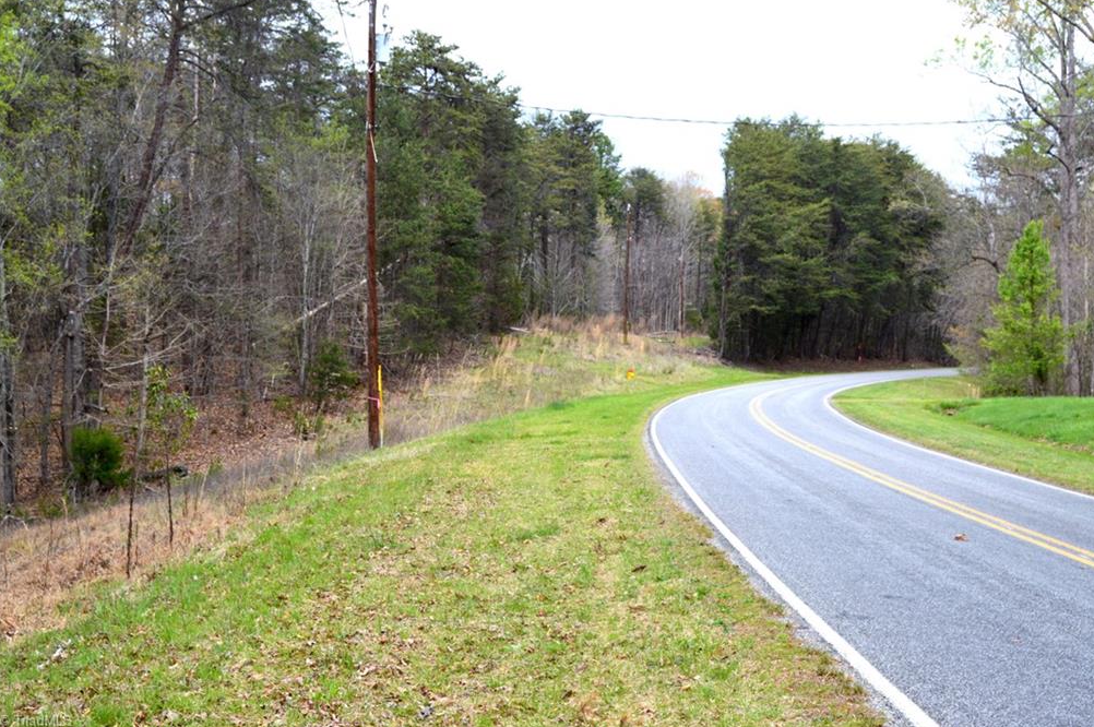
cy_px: 359
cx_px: 557
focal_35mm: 48
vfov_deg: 28.3
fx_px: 1442
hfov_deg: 41.5
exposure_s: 1/200
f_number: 10
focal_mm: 31
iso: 400
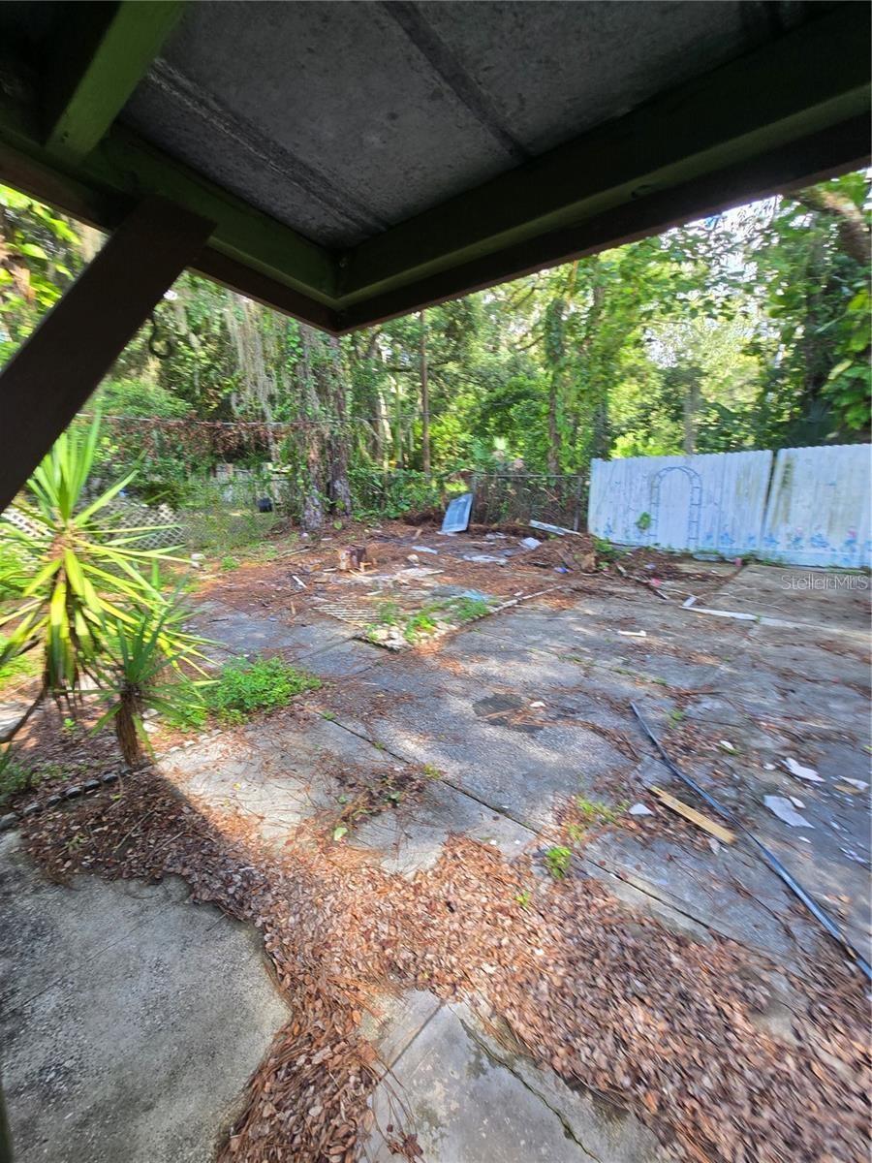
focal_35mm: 13
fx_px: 437
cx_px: 436
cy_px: 582
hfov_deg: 89.9
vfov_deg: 106.2
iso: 64
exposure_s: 1/120
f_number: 2.2
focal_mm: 2.2
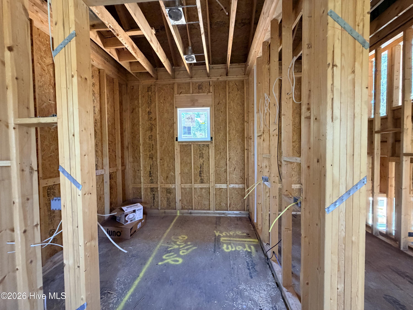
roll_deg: +0.7
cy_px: 155
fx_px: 167
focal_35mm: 14
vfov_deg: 85.7
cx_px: 206
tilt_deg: -2.0
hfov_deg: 102.1
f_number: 2.2
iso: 400
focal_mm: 2.22
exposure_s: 1/60
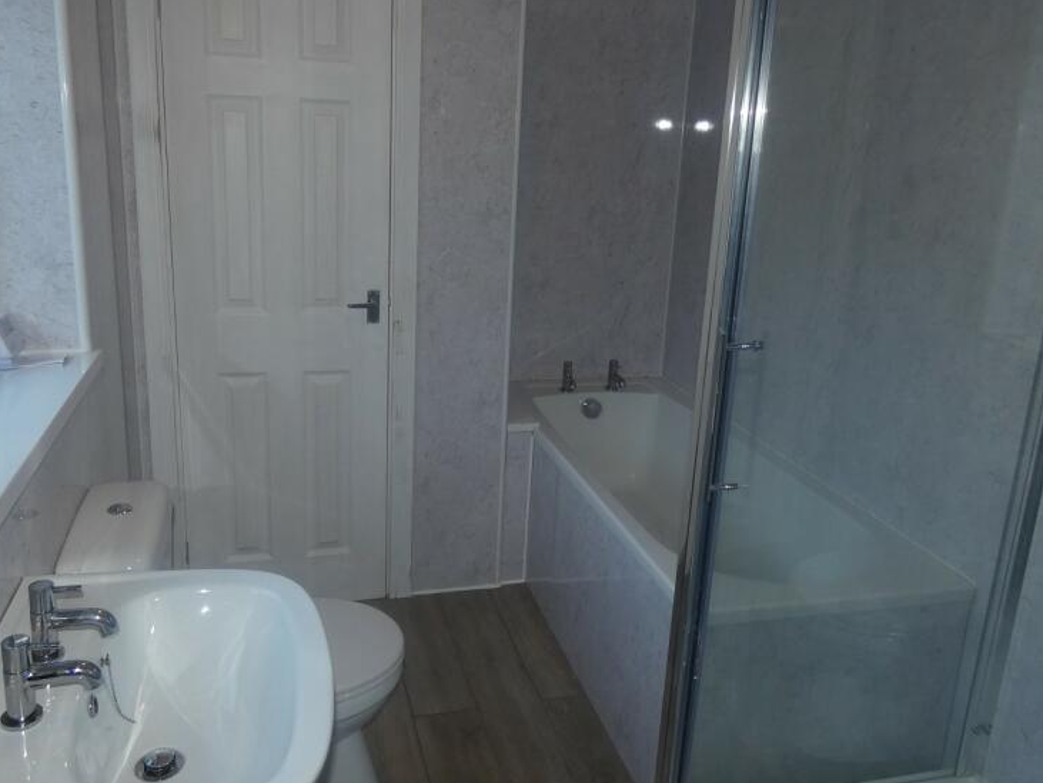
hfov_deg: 63.4
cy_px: 359
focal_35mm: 28
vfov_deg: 49.7
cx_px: 487
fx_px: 844
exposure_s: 1/60
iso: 80
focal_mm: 3.6
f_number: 2.8
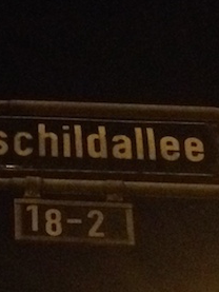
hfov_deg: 7.8
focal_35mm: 191
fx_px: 1610
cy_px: 271
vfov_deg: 10.3
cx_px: 60
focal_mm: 4.28
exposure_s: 1/17
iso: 800
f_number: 2.4
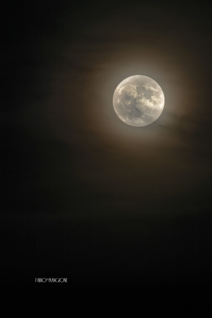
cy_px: 159
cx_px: 106
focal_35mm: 600
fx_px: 5300
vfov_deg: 3.4
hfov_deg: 2.3
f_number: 32
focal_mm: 600
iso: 200
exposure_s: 1/5
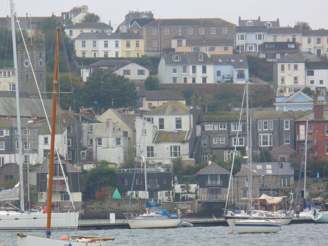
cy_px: 123
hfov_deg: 8.9
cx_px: 164
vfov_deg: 6.7
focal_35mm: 222
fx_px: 2104
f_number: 4.5
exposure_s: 1/125
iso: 100
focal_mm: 36.6
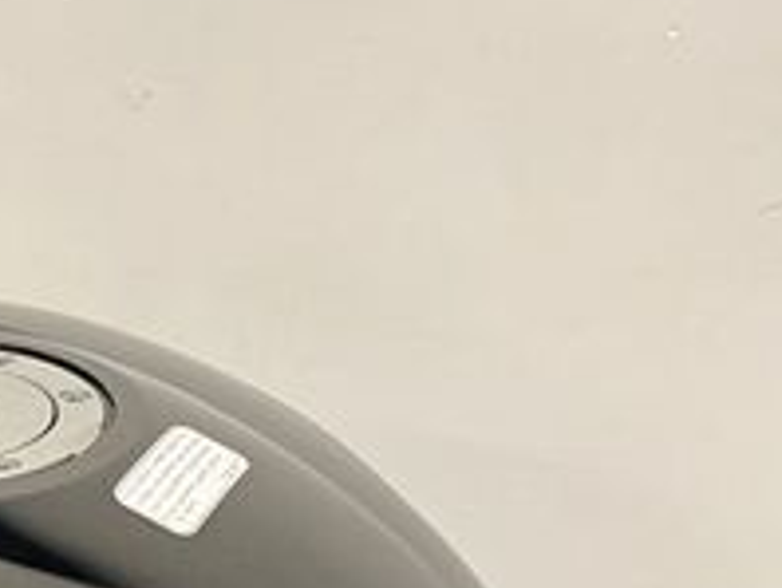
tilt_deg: -30.5
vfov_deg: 16.7
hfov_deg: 21.4
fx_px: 1900
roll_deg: -0.6
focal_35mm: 84
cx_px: -190
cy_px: 758
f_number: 1.6
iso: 160
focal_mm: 5.1
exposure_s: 1/50
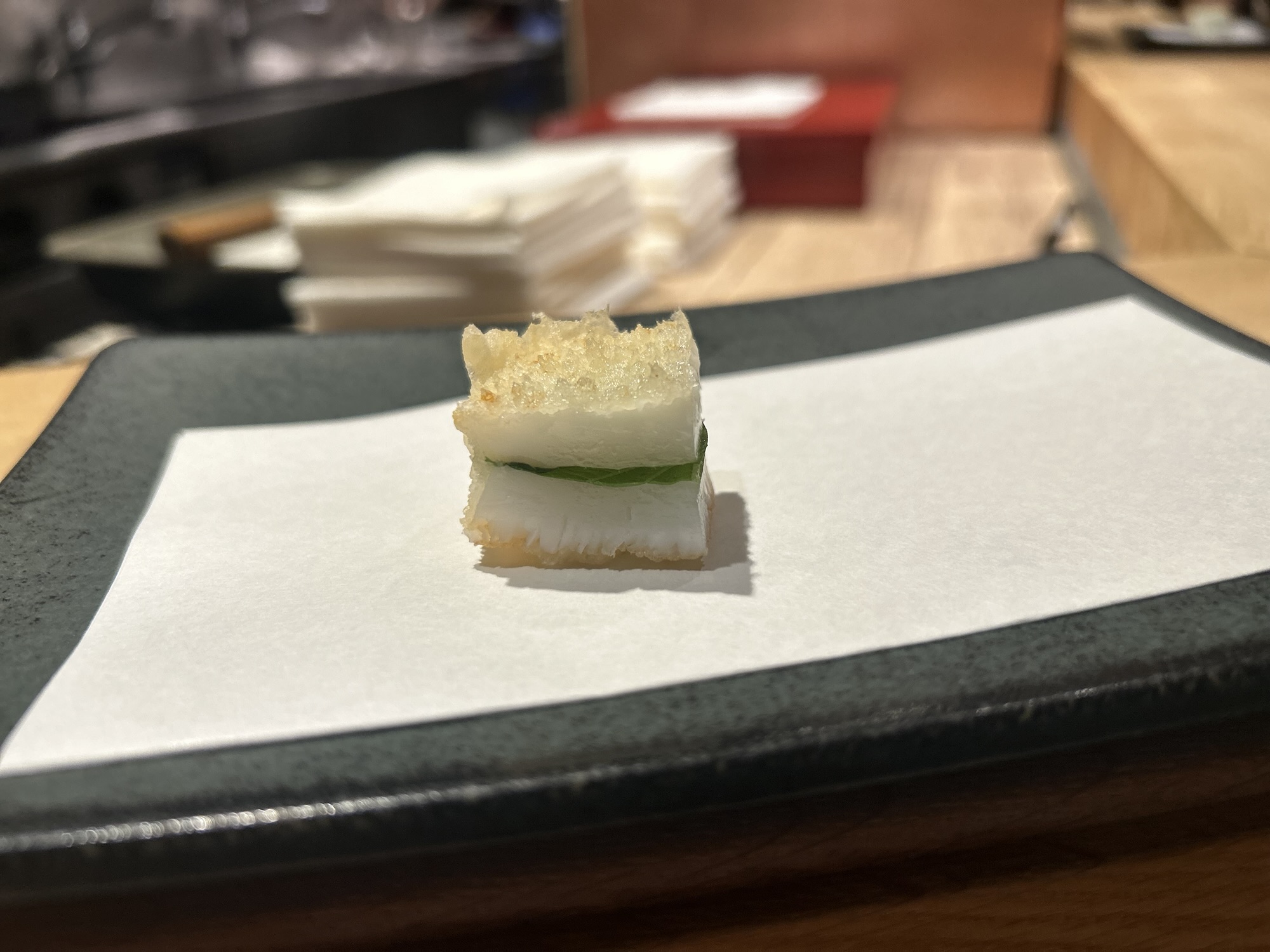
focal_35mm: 26
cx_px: 635
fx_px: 954
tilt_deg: -26.0
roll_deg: +3.5
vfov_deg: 53.1
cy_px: 476
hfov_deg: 67.3
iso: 64
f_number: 1.5
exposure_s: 1/100
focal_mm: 5.7
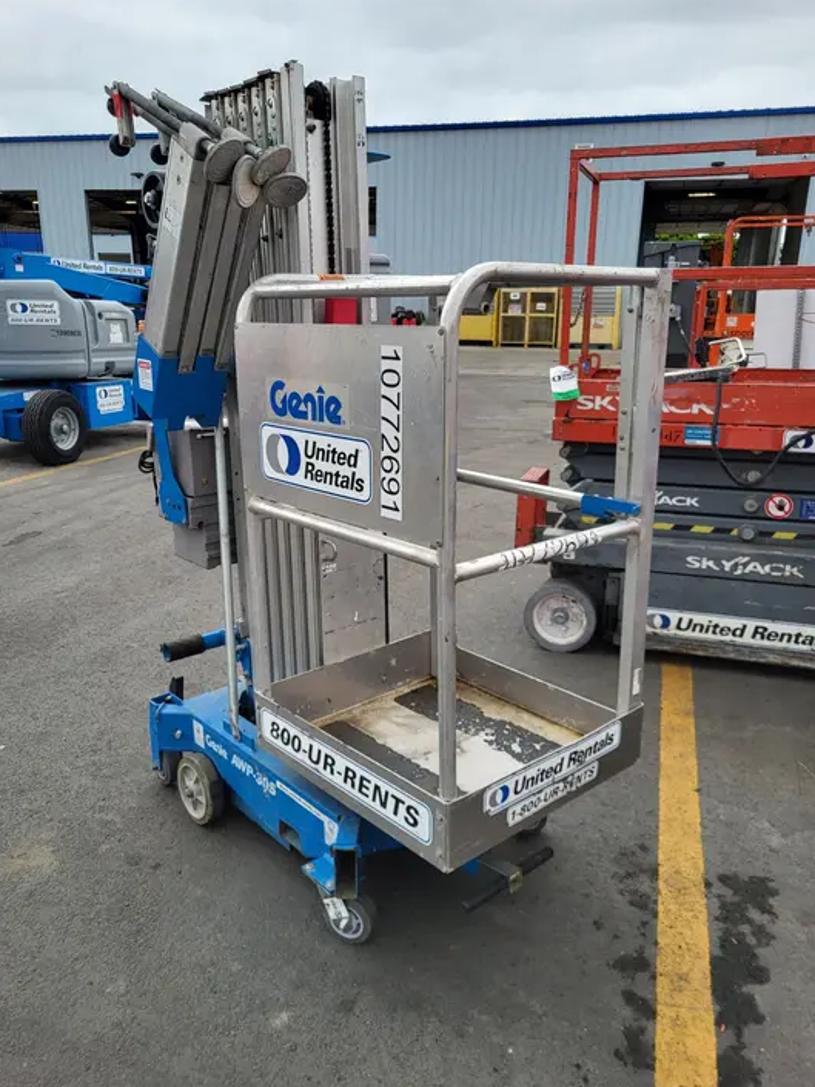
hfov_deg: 51.3
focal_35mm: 27
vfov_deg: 65.3
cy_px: 547
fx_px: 848
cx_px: 397
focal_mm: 5.4
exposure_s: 1/703
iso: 40
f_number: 1.8
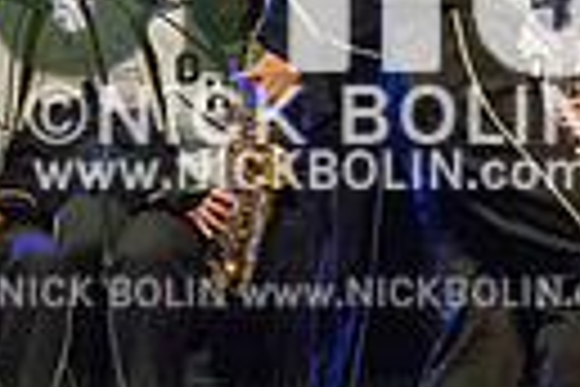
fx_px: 14451
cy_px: -22
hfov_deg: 2.3
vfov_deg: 1.5
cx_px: 310
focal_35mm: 897
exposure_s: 1/400
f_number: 5.6
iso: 8000
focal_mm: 200
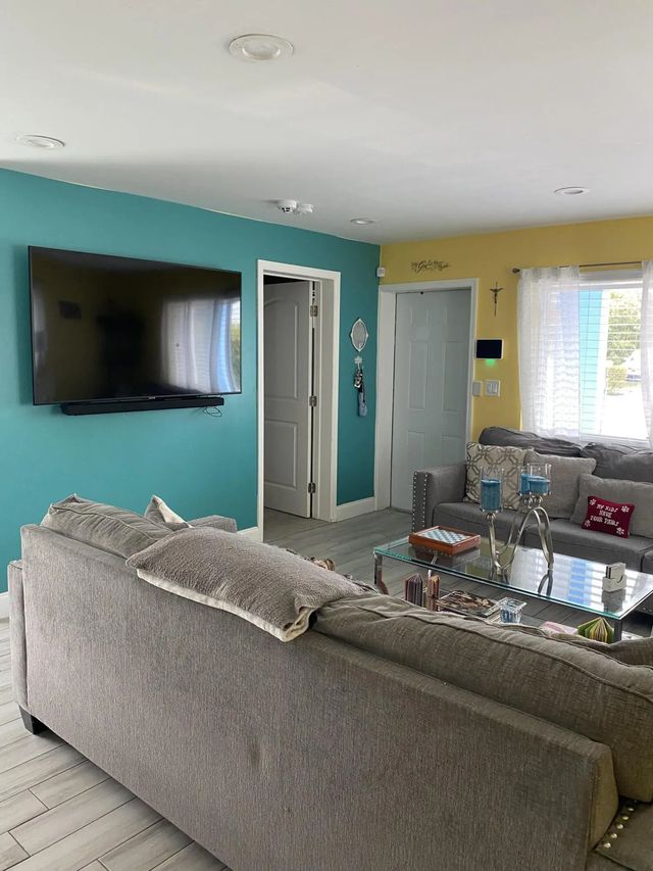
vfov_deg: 67.3
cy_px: 436
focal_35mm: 26
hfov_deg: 53.1
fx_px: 654
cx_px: 326
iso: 125
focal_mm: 4.25
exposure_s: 1/60
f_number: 1.8
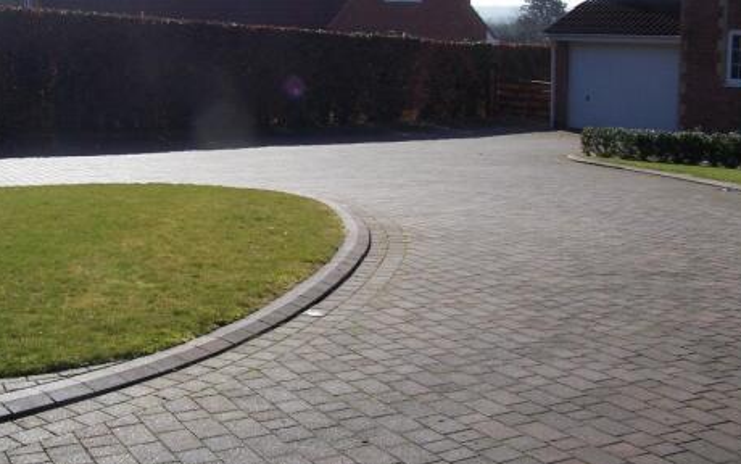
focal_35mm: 51
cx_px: 357
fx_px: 1030
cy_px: 196
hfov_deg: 39.5
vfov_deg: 25.3
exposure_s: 1/750
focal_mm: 6.3
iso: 80
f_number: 4
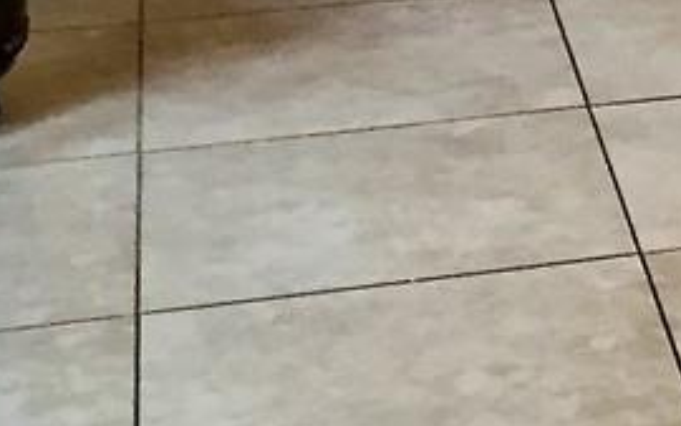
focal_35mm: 182
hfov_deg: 10.2
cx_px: 1584
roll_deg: -1.3
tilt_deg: -8.6
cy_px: -552
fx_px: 3379
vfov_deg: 6.9
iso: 50
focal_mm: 4.15
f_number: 2.2
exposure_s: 1/30
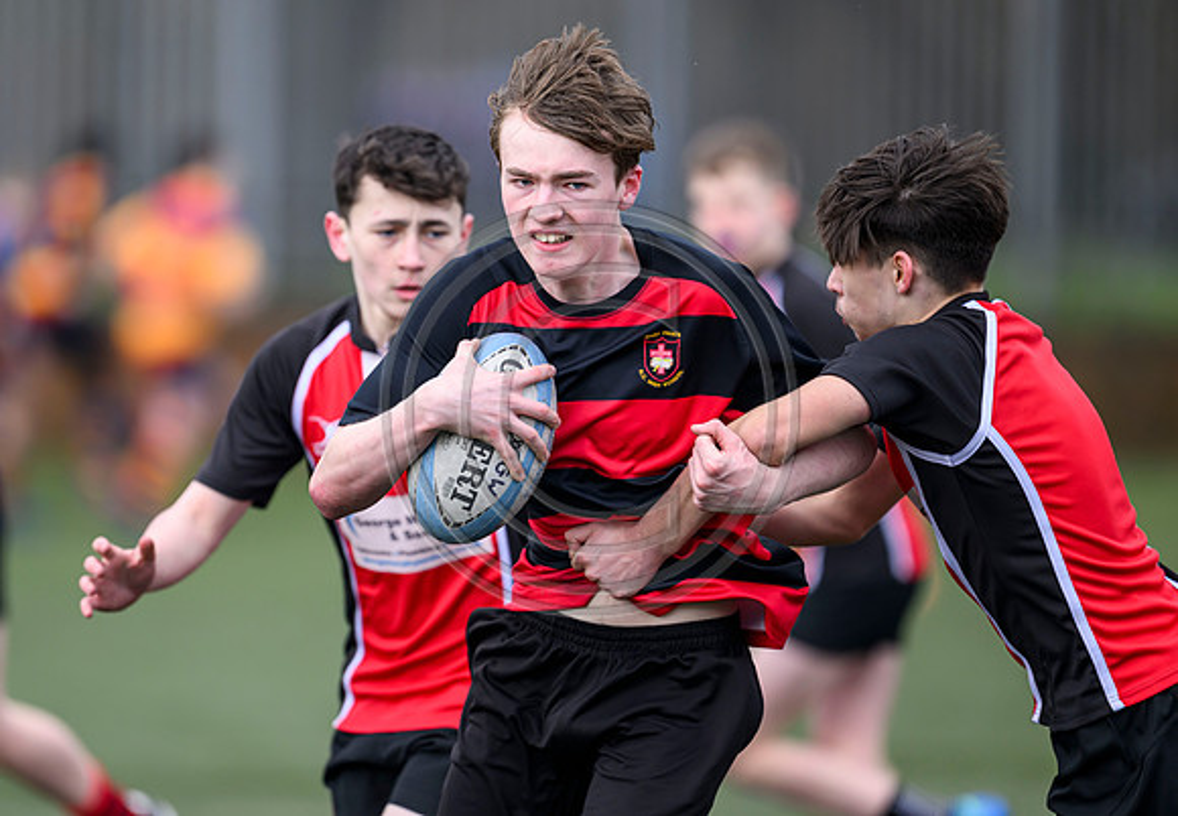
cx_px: 565
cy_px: 408
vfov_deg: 3.4
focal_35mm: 411
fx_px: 13616
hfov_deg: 5.0
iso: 640
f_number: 3.2
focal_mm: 400
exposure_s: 1/1600
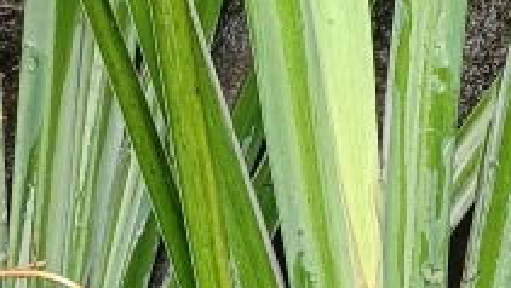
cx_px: 325
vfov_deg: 8.5
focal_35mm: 143
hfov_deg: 15.0
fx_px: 1939
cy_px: 4
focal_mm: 4.05
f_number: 1.8
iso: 147
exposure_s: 1/100
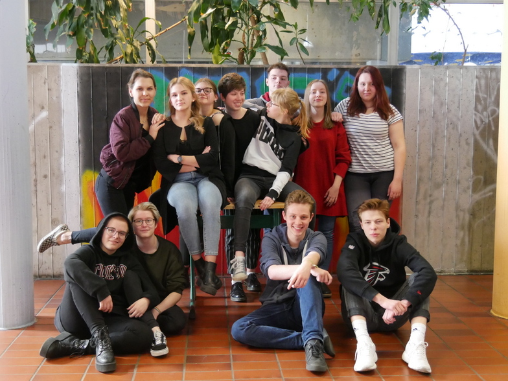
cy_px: 191
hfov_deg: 38.9
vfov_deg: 29.7
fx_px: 719
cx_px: 253
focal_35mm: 49
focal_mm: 24
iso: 3200
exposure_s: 1/40
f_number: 4.1
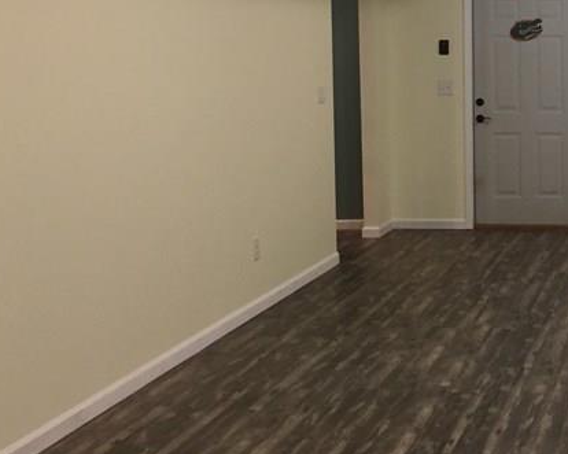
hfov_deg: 24.8
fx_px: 1176
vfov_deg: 21.8
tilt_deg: -6.9
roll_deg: -0.9
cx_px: 664
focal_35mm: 70
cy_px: 152
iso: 125
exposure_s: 1/30
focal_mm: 4.15
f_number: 2.2
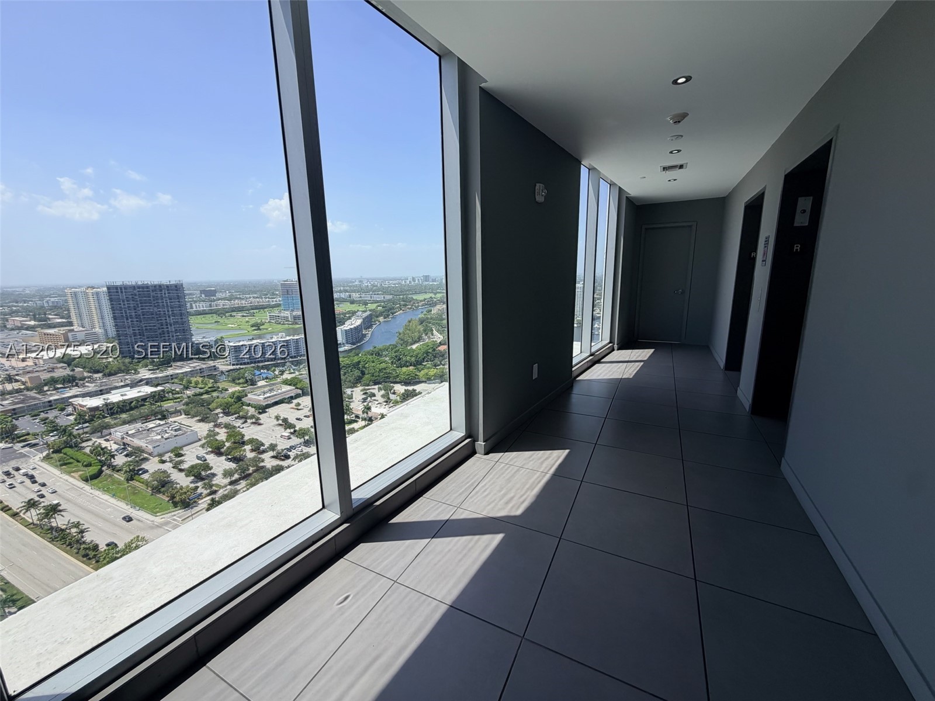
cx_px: 468
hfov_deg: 102.1
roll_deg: +1.5
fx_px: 378
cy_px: 350
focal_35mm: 14
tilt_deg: -11.5
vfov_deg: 85.7
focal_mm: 2.22
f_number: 2.2
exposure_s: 1/569
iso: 40
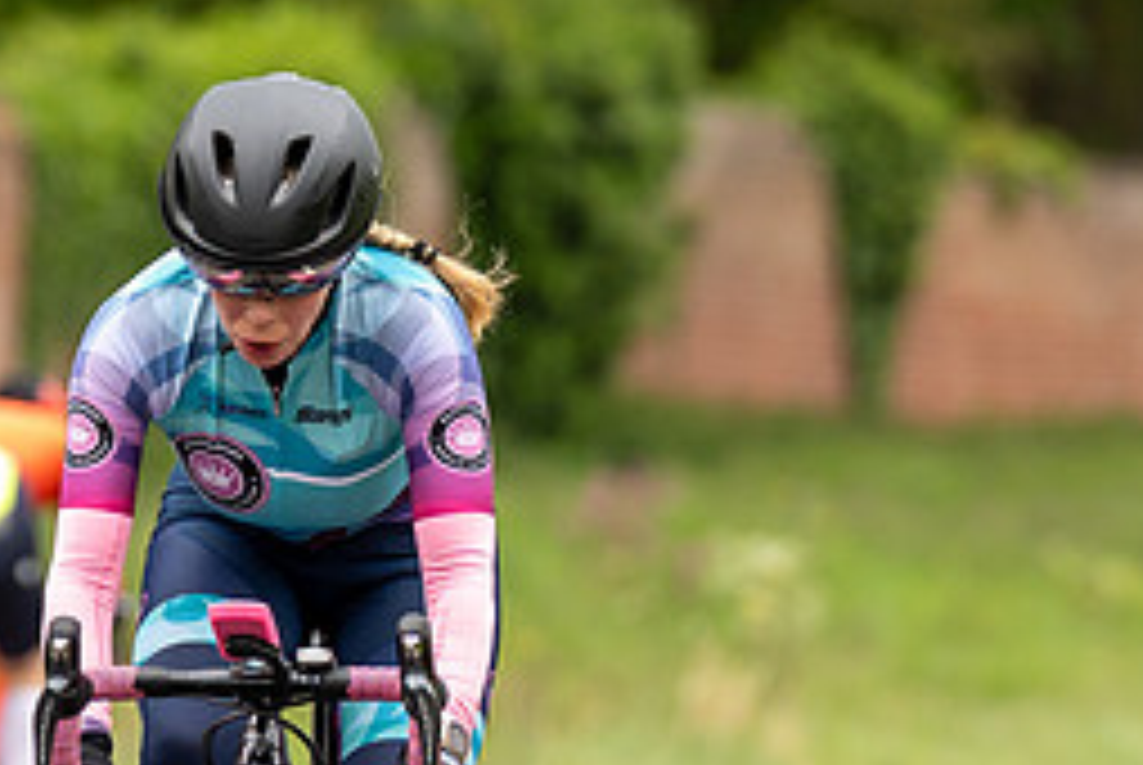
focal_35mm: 815
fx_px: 25906
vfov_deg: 1.7
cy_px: 261
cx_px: 311
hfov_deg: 2.5
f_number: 3.5
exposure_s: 1/1000
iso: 400
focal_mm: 200
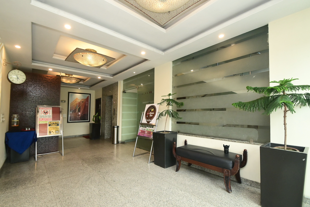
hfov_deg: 100.4
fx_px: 129
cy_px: 104
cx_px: 155
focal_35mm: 15
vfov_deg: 77.3
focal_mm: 10
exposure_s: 1/125
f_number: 5.6
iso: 1600
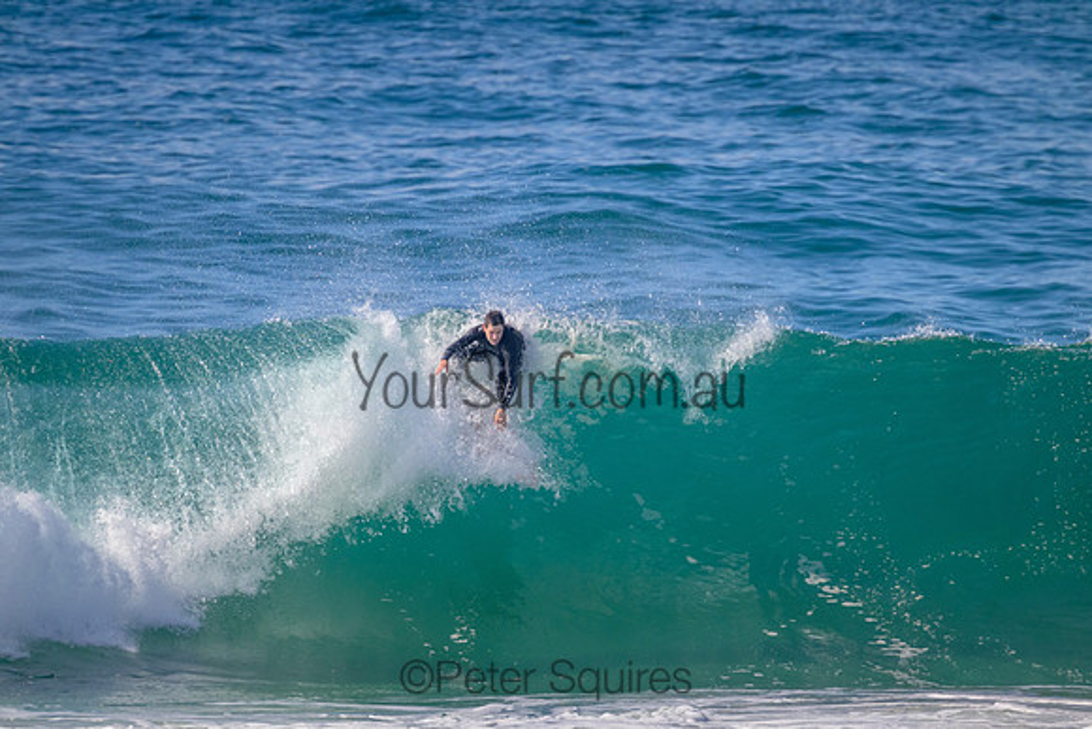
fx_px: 24271
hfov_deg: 2.6
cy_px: 364
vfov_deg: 1.7
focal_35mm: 800
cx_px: 546
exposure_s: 1/2000
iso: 1800
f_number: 11
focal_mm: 800
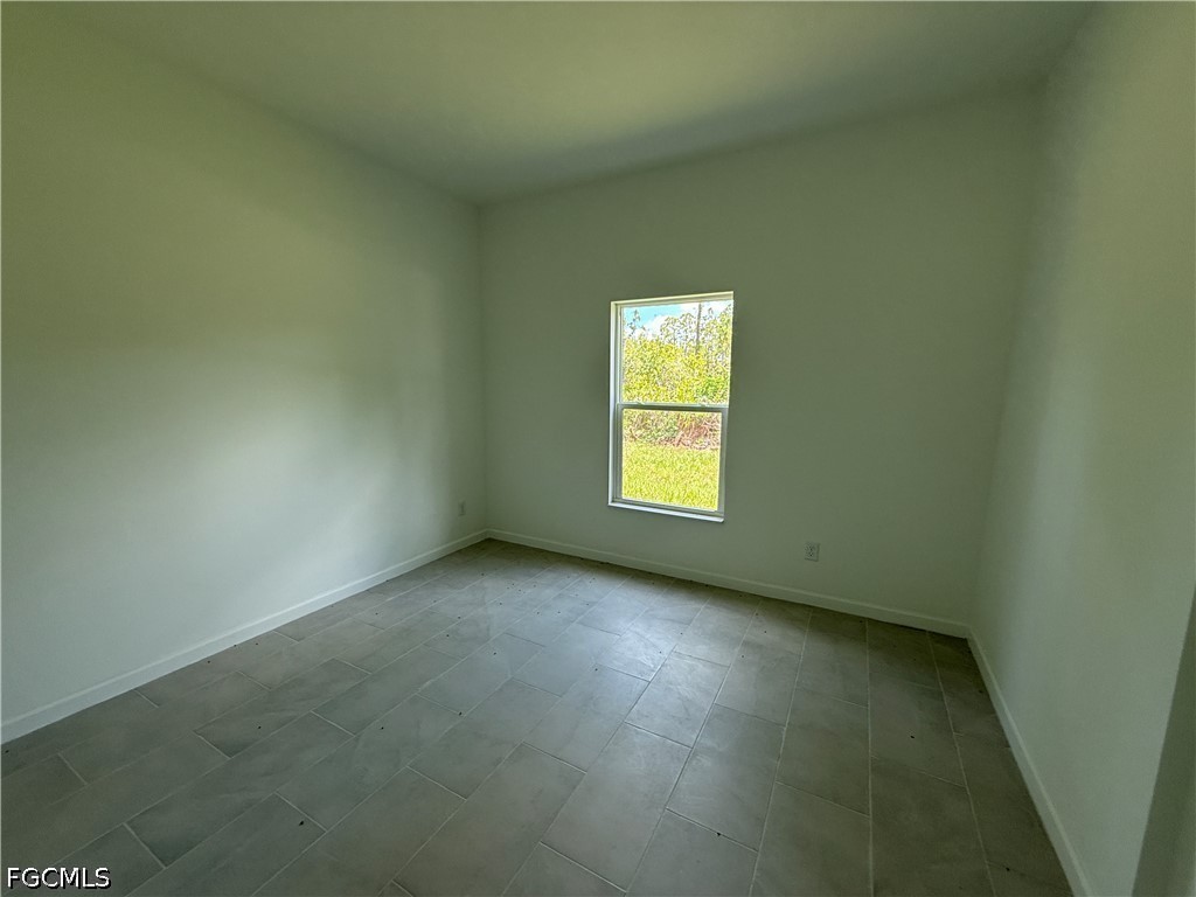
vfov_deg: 85.7
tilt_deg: -7.6
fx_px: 484
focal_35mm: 14
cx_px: 598
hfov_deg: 102.1
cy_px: 448
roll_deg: +0.0
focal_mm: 2.22
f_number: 2.2
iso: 100
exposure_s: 1/120
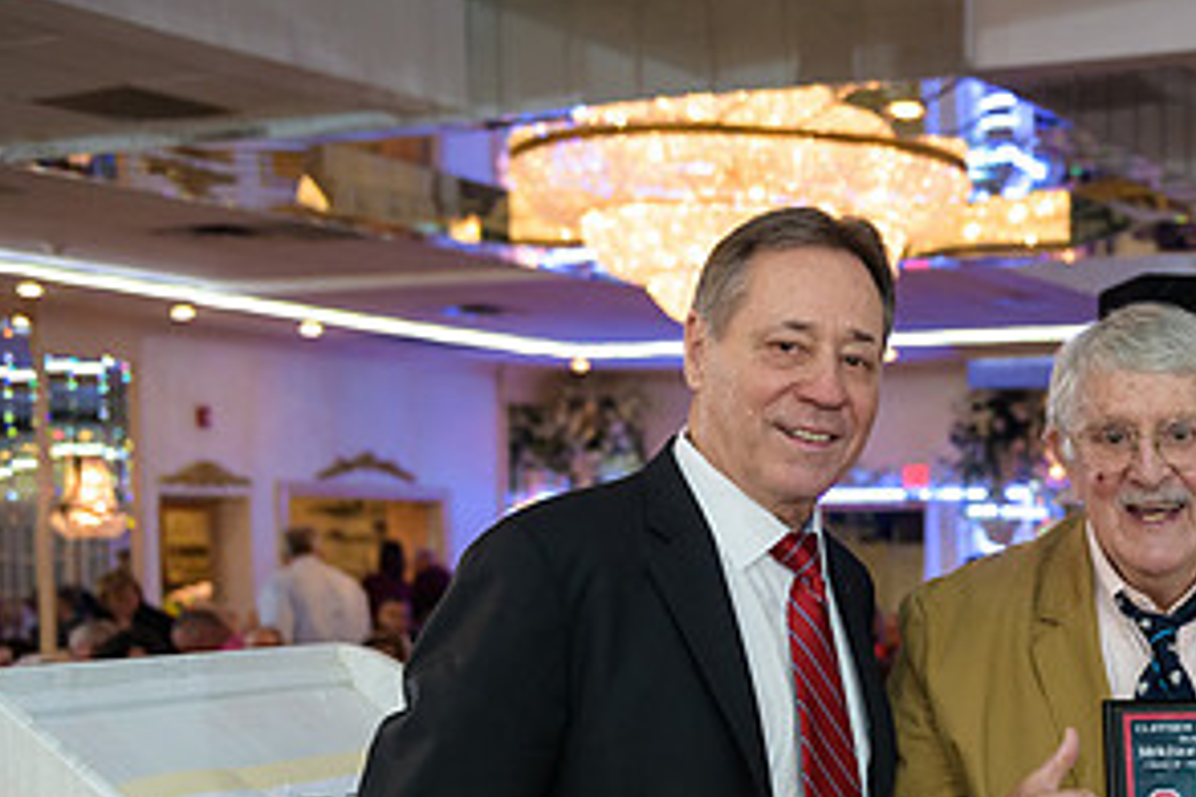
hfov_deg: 28.5
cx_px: 1147
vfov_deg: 20.0
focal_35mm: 67
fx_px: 2226
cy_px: 701
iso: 1000
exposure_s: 1/125
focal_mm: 34
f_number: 3.2
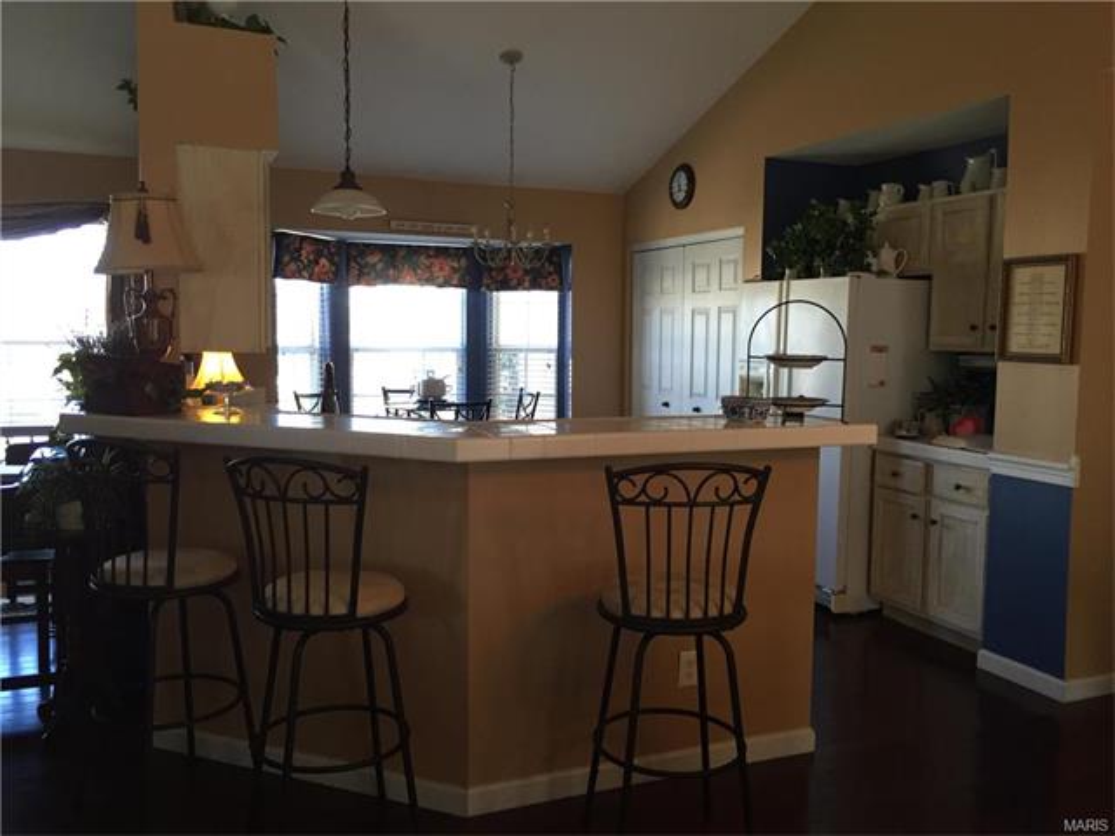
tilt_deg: -3.9
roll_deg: -1.4
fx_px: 934
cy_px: 418
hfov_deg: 61.7
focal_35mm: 29
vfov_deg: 48.2
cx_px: 558
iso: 50
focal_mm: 4.15
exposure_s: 1/30
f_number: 2.2
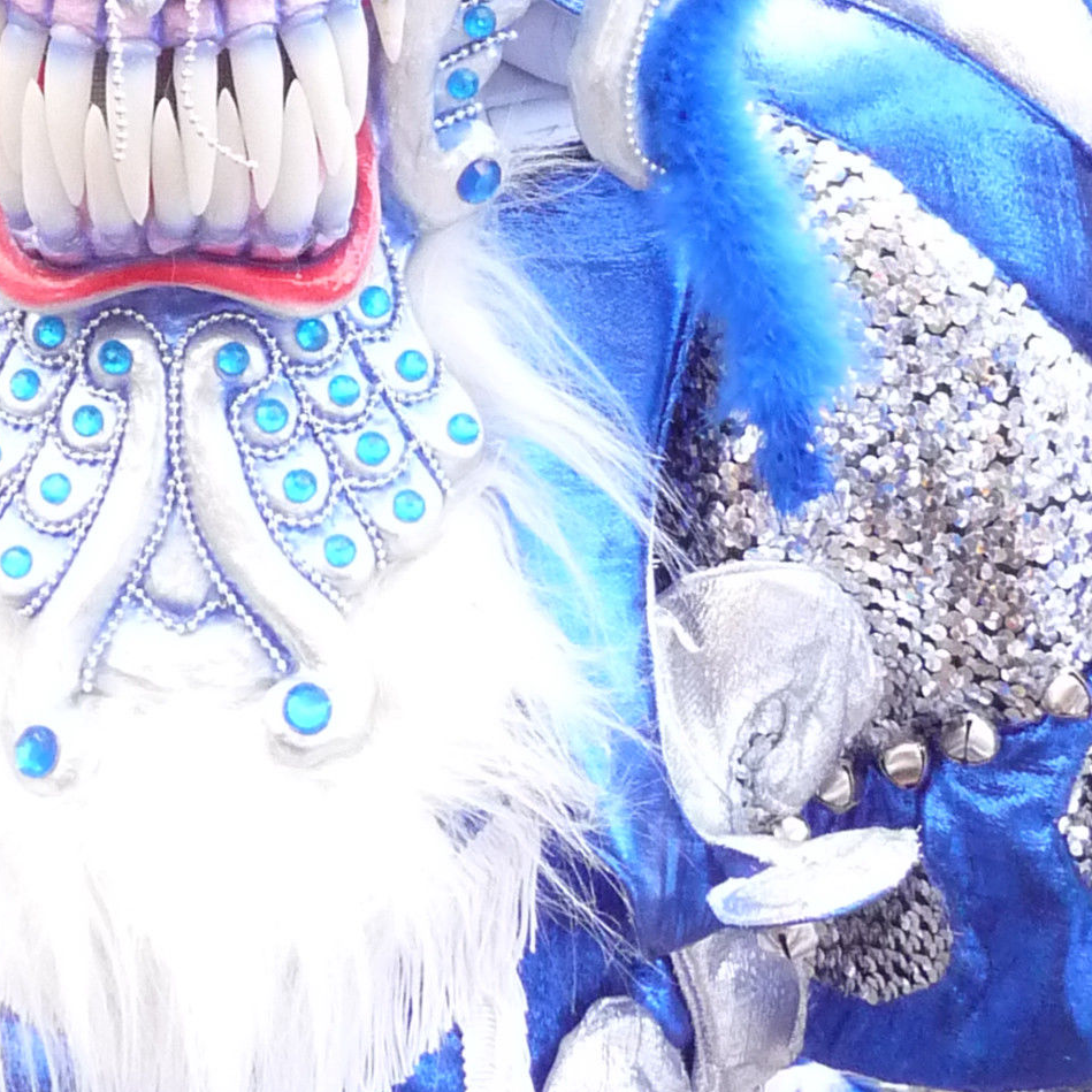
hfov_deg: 18.6
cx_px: 282
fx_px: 3319
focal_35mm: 93
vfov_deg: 18.3
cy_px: 37
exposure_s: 1/125
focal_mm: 4.8
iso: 400
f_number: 2.8
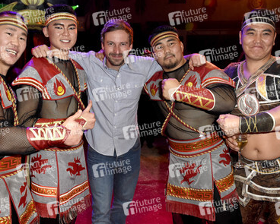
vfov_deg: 47.2
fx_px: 257
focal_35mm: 31
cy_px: 112
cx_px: 122
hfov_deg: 57.0
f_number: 6.3
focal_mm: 18
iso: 1600
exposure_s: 1/160
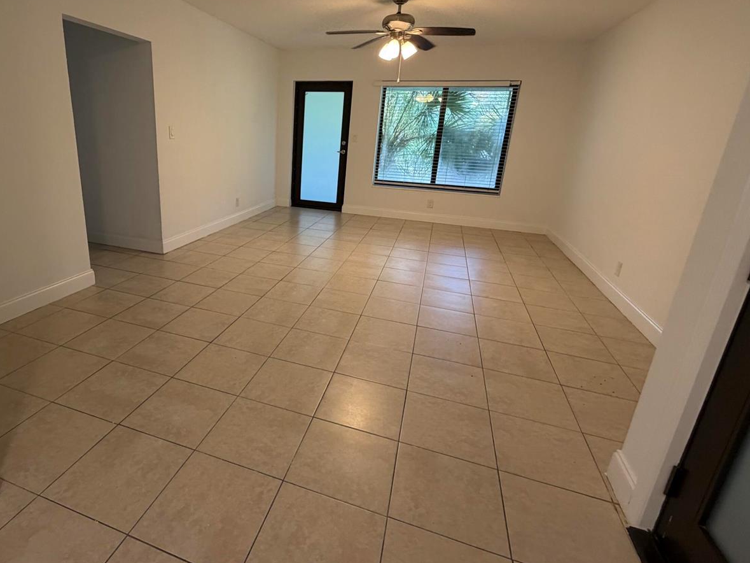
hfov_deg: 83.4
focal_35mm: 19
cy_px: 250
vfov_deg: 68.5
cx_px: 292
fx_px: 412
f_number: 2.2
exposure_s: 1/60
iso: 250
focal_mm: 2.22
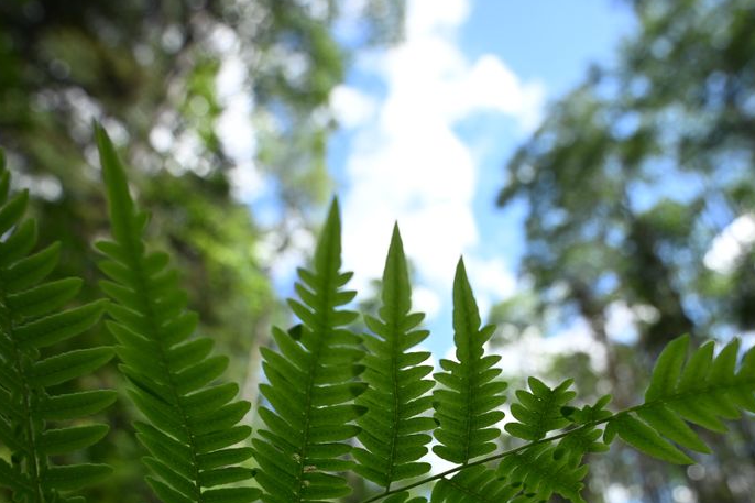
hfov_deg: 80.5
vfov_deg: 53.8
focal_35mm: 21
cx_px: 442
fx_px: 440
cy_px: 429
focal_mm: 12
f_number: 2.8
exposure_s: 1/800
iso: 100
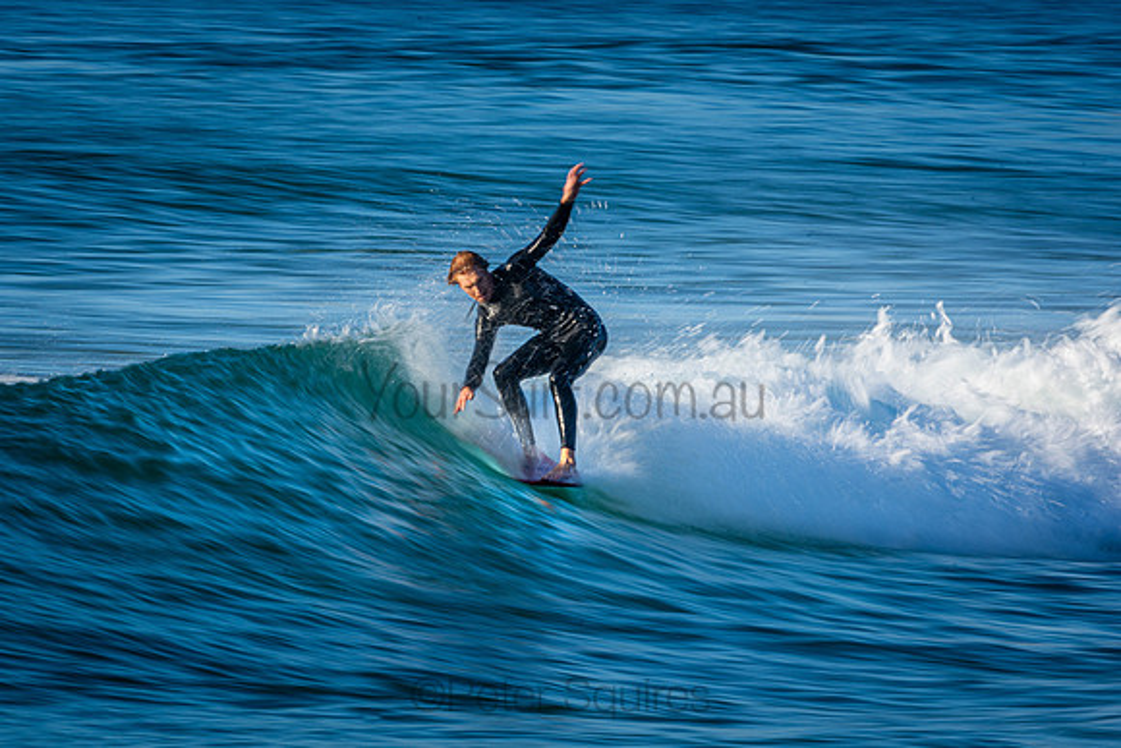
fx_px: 23359
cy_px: 374
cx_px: 560
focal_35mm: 750
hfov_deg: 2.7
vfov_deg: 1.8
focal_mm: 500
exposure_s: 1/20
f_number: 25
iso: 100
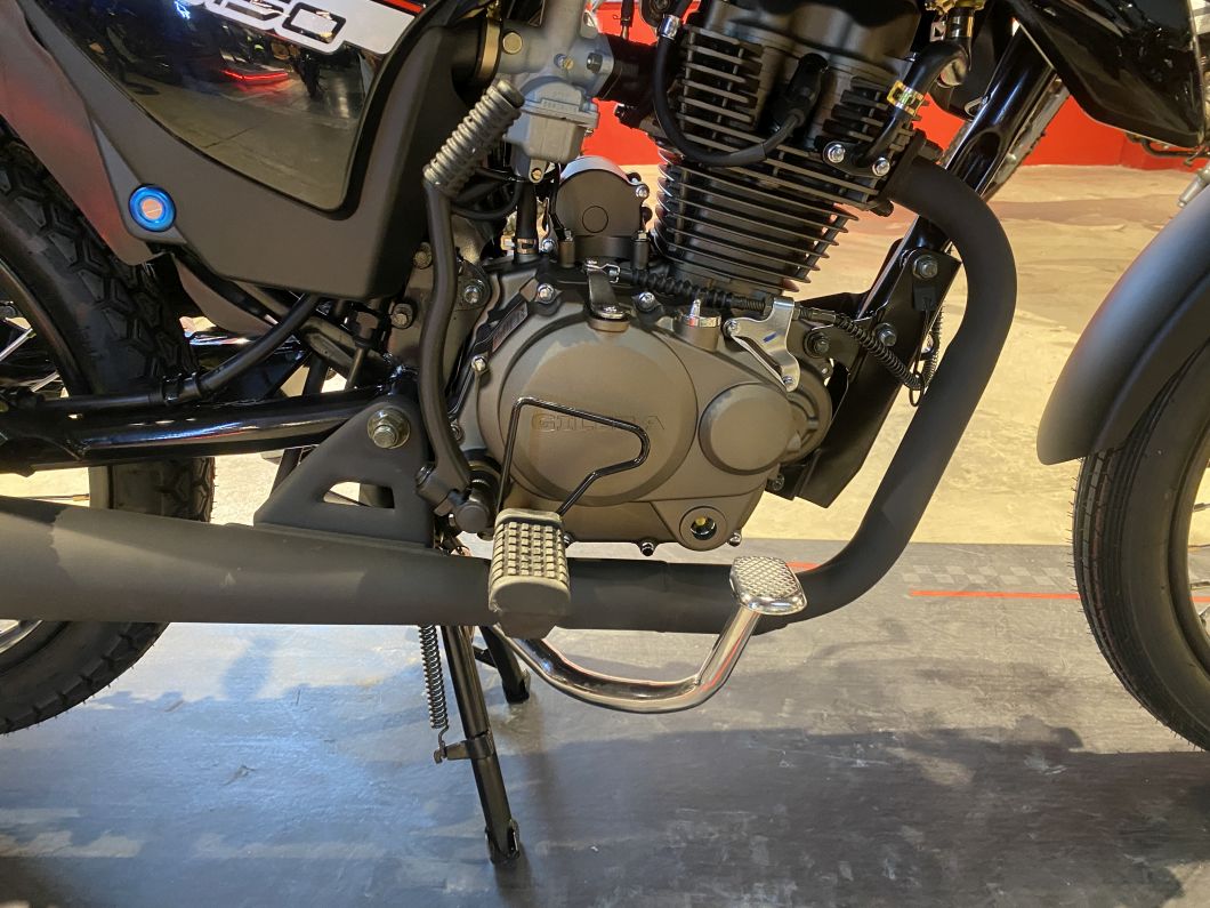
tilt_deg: -24.8
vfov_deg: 53.1
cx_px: 605
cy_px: 454
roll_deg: +0.0
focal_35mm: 26
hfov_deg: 67.3
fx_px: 909
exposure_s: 1/33
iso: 400
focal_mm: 4.25
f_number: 1.8
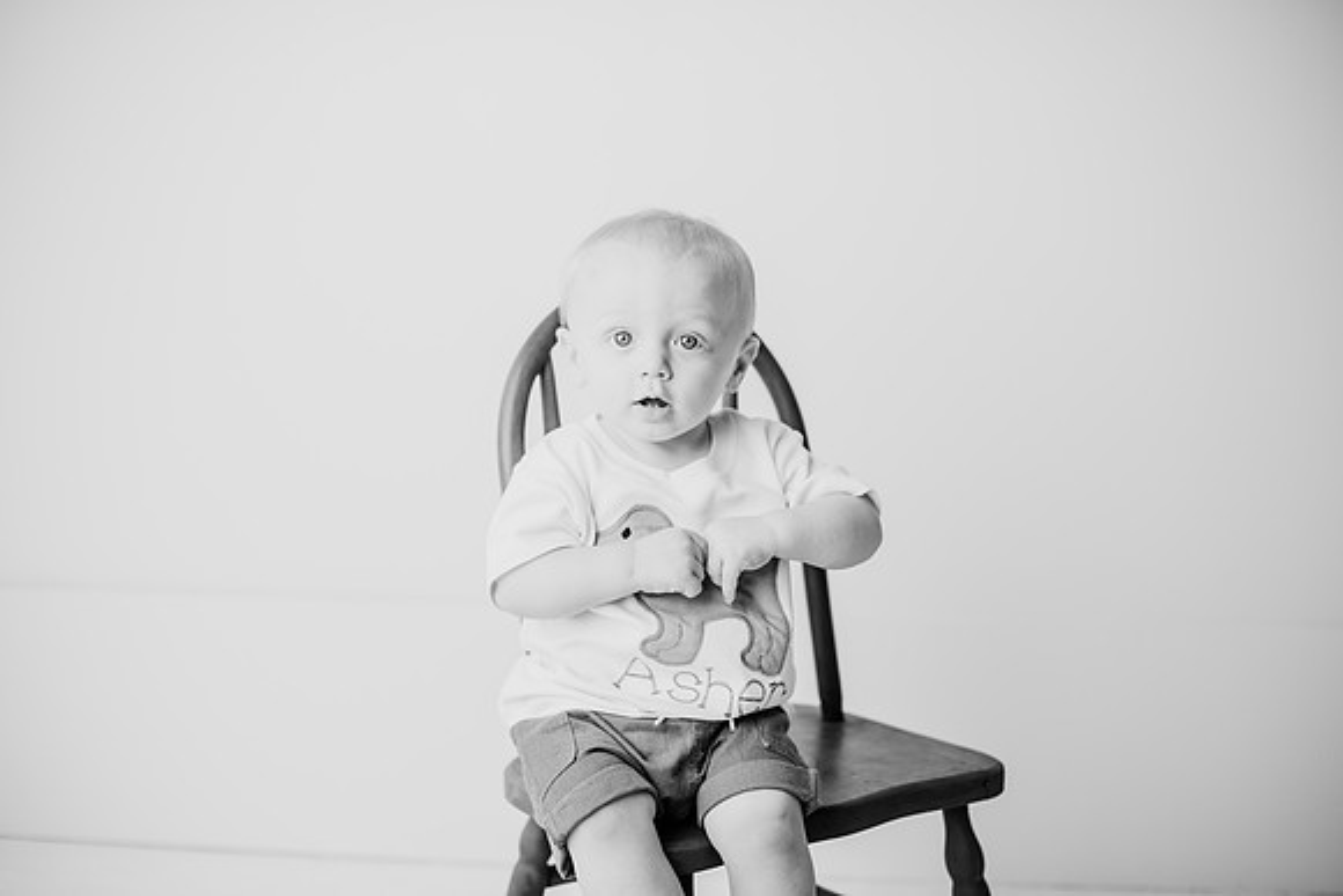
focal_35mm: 50
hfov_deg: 39.6
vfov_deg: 27.0
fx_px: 1866
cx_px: 672
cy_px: 448
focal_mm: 50
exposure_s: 1/160
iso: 100
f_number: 2.5
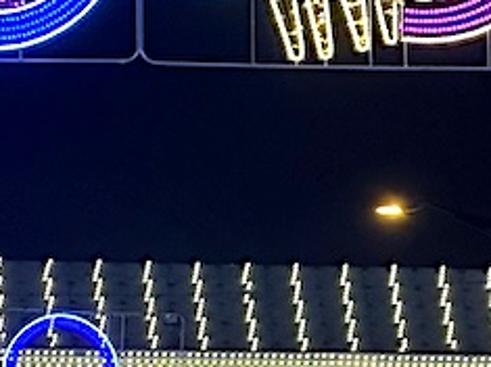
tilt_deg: +5.7
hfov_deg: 6.7
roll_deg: -0.9
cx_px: 36
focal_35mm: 295
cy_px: 320
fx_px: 4182
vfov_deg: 5.0
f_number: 2.8
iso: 200
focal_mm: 9
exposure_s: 1/50
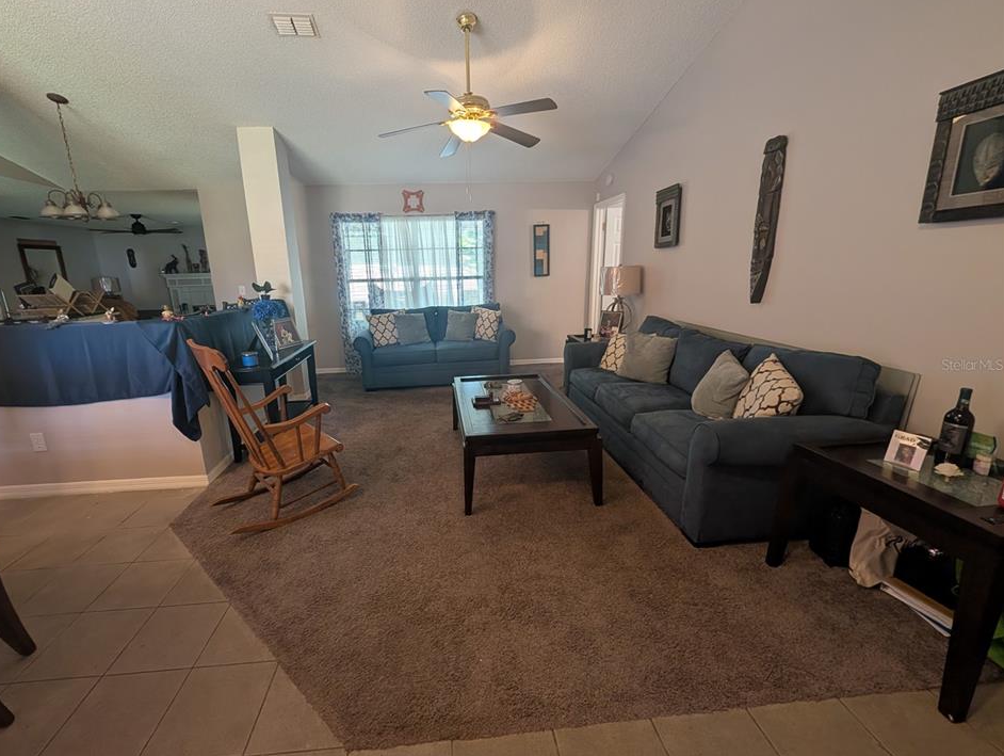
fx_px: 378
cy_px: 365
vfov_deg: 90.0
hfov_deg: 105.9
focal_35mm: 13
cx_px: 463
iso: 57
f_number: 1.7
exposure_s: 1/40
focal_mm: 2.02
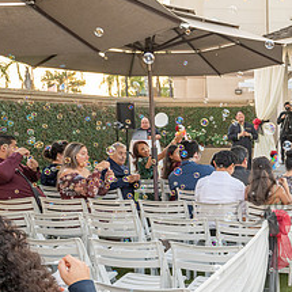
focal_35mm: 55
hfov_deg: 27.6
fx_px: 525
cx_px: 342
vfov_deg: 30.8
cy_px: 202
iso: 500
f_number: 5.6
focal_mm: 24
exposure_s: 1/200
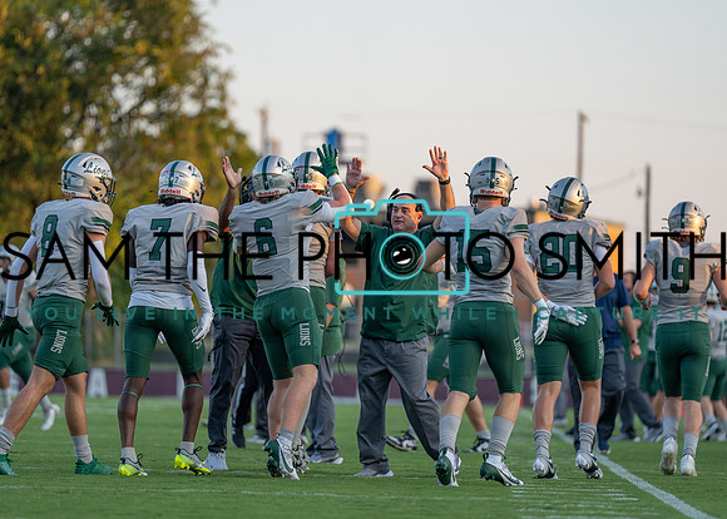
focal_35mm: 211
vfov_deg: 6.8
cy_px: 260
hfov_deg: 9.5
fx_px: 4362
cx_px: 364
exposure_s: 1/1000
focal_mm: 200
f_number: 2.8
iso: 400
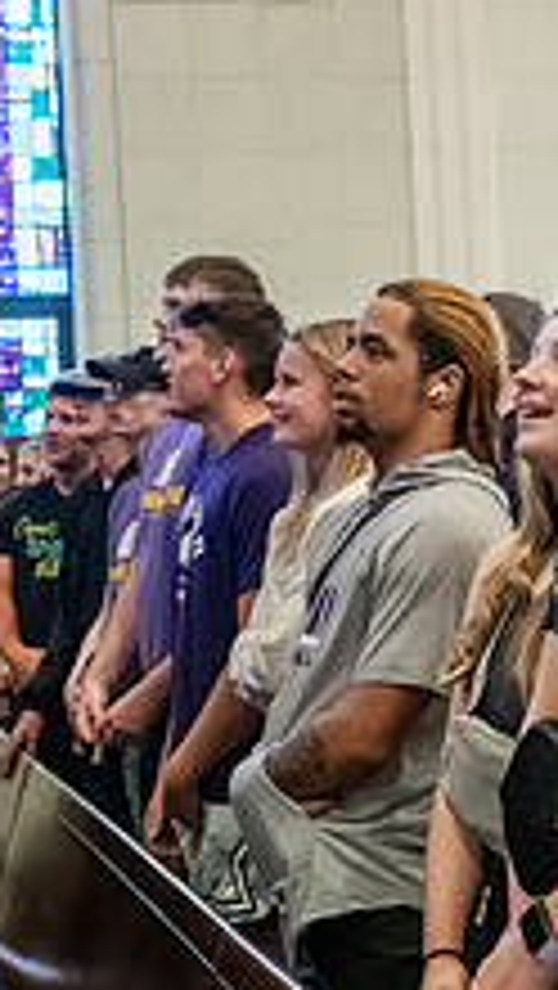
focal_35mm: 80
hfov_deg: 15.1
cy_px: 533
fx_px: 2101
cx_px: 356
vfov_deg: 26.5
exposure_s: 1/160
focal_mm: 29
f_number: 3.5
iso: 5000
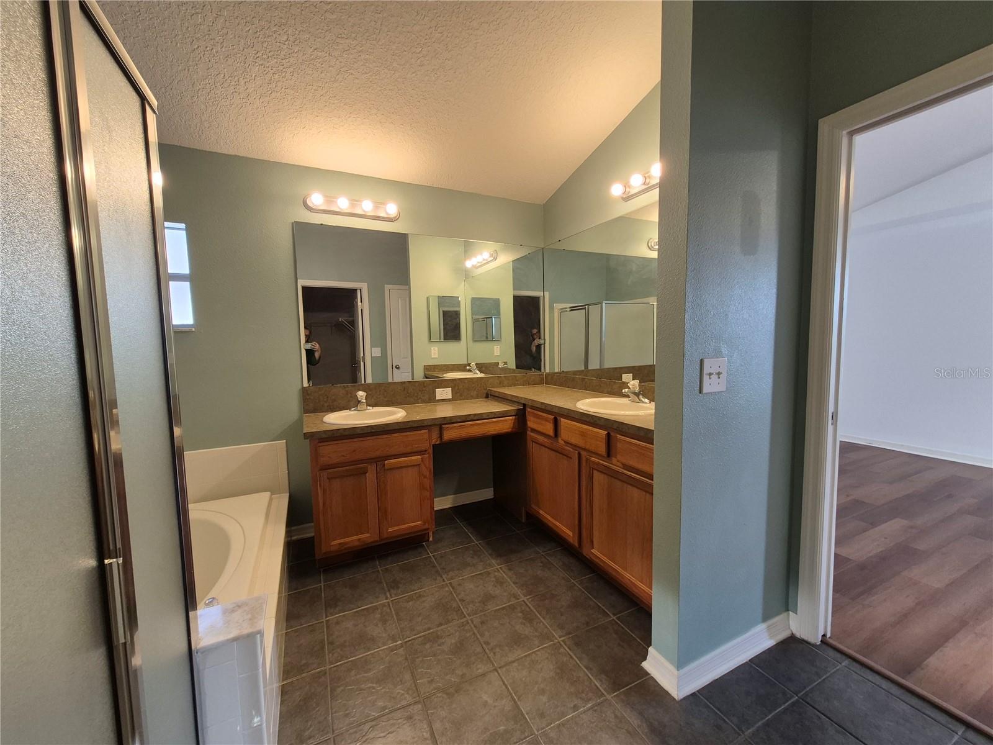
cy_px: 372
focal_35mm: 13
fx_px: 373
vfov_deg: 89.9
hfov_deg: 106.2
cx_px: 496
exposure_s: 1/60
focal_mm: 1.74
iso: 80
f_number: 2.2
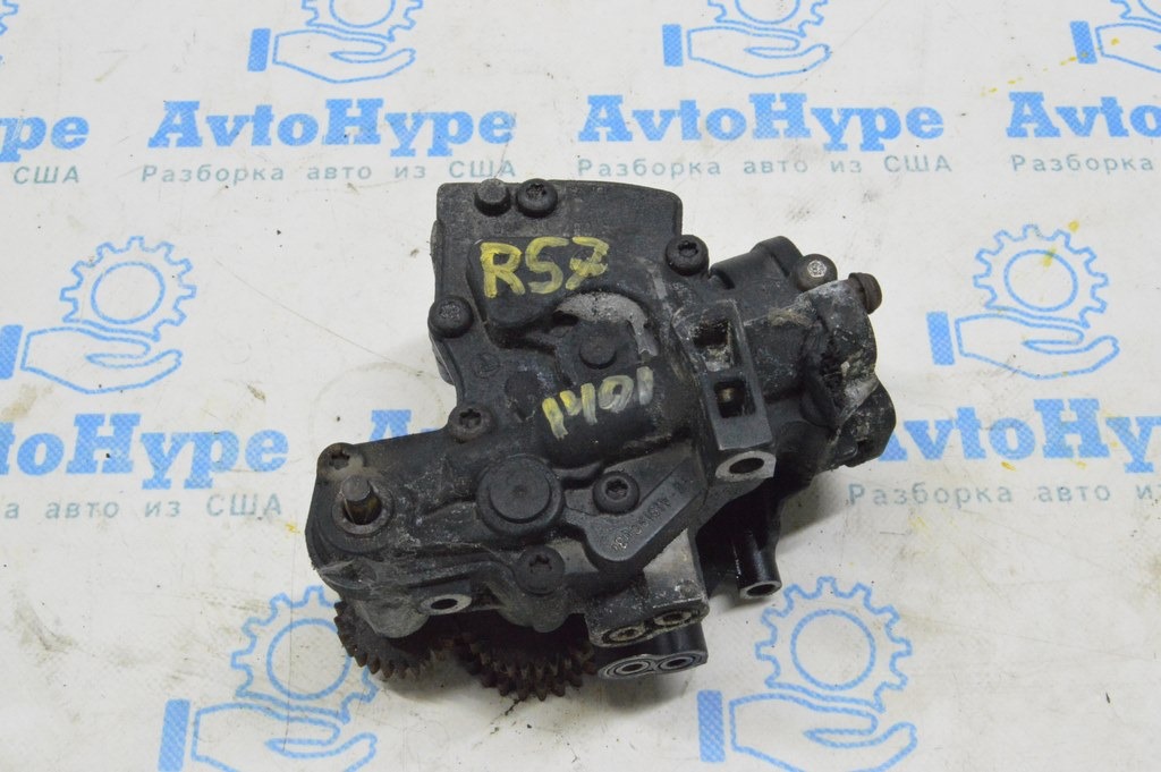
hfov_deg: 43.6
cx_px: 580
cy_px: 386
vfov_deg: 29.8
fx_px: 1450
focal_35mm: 45
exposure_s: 1/20
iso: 6400
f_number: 20
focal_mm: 30
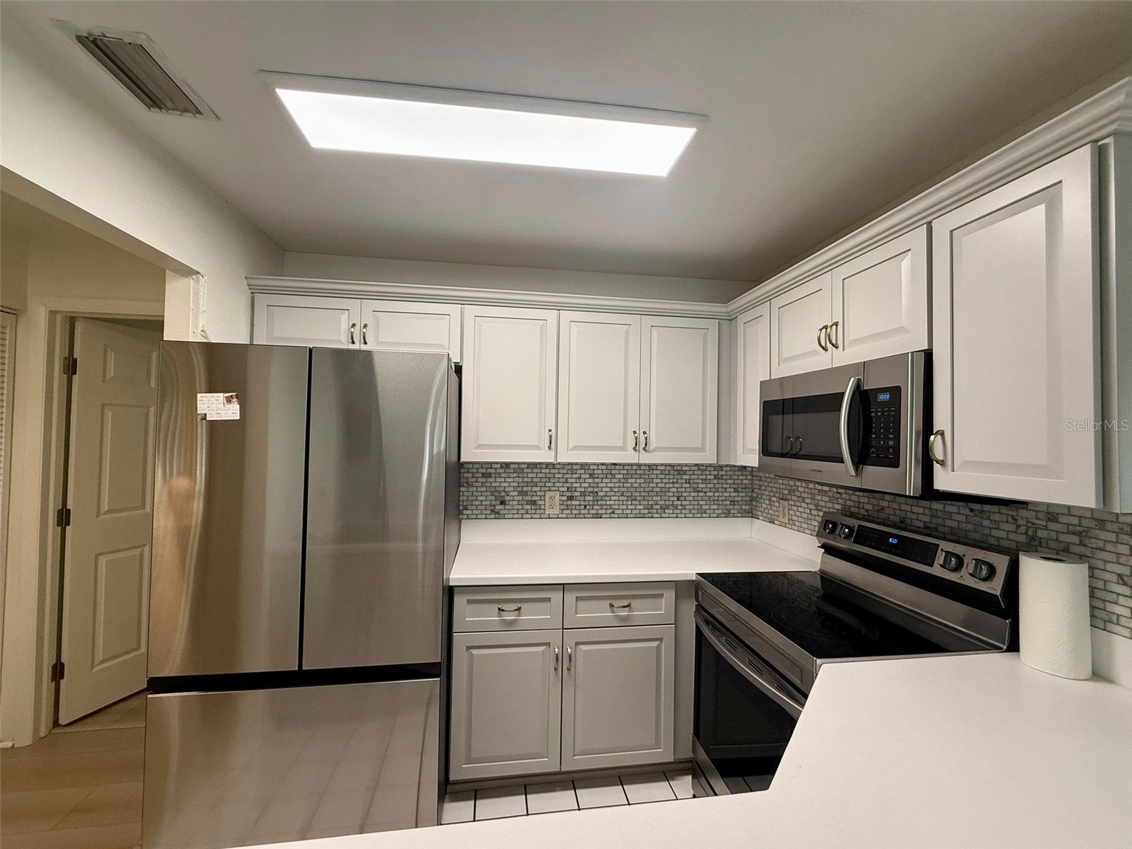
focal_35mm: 14
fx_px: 458
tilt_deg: +1.8
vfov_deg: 85.7
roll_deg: -1.0
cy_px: 424
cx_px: 566
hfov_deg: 102.1
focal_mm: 2.22
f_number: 2.2
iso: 200
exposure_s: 1/120
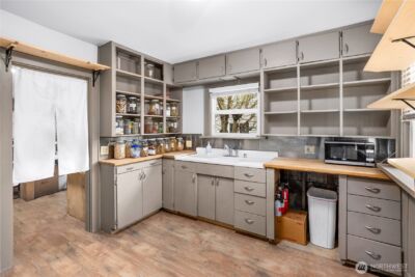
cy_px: 138
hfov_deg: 96.7
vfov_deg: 73.8
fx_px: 185
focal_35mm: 16
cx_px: 208
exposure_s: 1/40
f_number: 7.1
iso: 400
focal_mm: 16
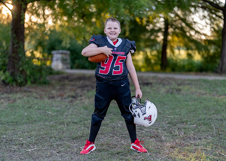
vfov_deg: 22.7
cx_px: 117
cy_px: 82
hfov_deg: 31.4
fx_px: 402
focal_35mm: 63
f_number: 1.2
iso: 100
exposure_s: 1/500
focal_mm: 50
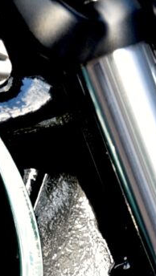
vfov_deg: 4.7
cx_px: 23
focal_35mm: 452
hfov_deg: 2.7
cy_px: 615
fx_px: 3317
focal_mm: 58
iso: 200
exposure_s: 1/80
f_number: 4.5
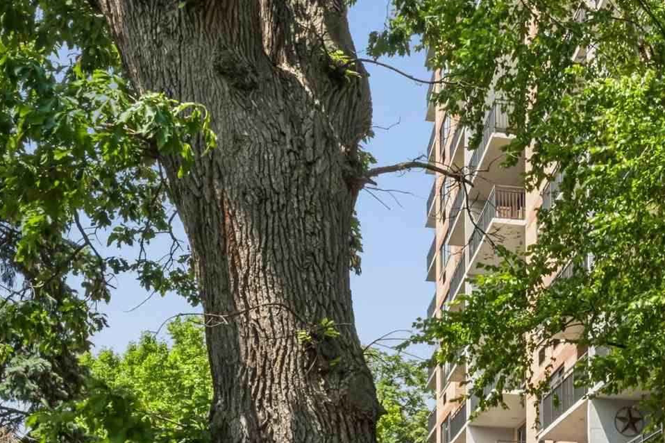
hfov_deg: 23.7
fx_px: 1422
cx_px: 828
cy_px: 511
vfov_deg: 17.0
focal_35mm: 77
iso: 100
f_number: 22
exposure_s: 1/15
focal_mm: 24
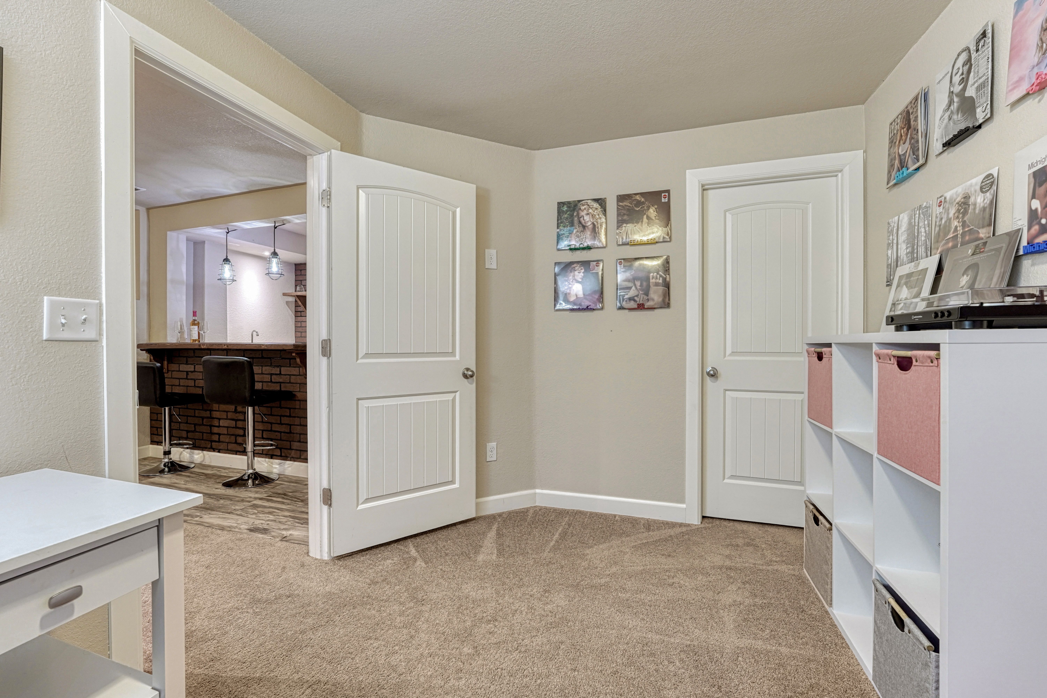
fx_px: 407
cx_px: 524
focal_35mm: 14
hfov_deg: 104.3
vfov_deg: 81.2
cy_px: 349
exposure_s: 1/30
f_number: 8
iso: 800
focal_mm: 14
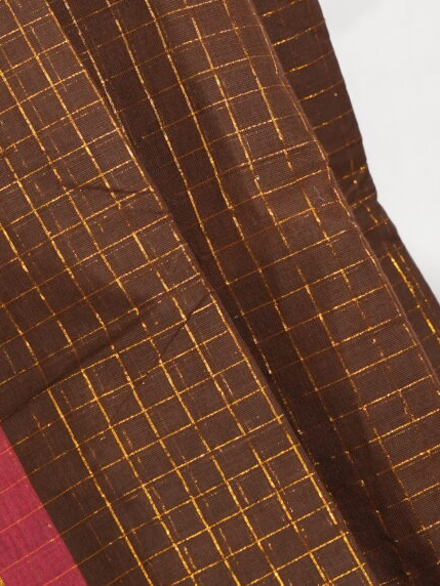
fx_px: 3644
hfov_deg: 6.9
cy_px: 111
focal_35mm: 215
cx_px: 184
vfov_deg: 9.2
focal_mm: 50
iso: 1000
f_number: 3.5
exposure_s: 1/250
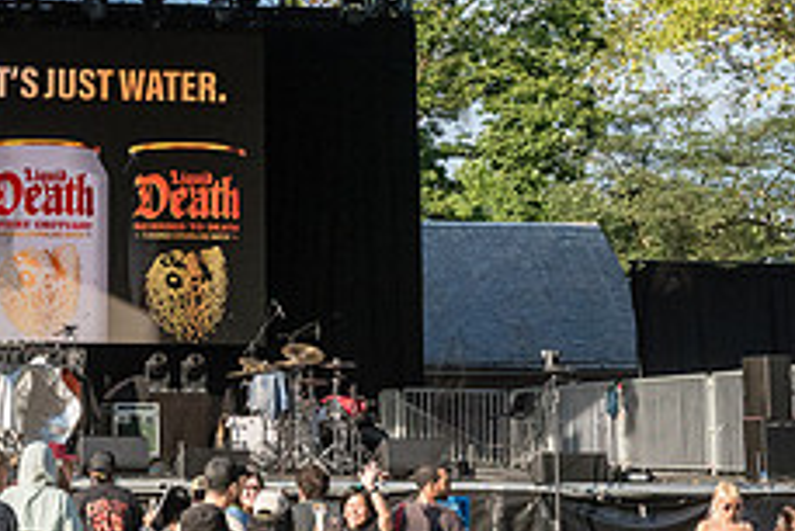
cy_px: 231
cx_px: 0
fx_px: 1790
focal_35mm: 81
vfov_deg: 16.9
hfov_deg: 23.9
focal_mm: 32
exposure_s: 1/3200
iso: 2000
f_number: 5.6
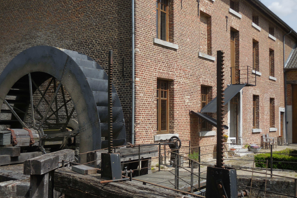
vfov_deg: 32.6
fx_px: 338
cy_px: 105
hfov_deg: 47.4
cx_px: 150
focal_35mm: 41
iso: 125
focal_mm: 7
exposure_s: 1/1250
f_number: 3.9
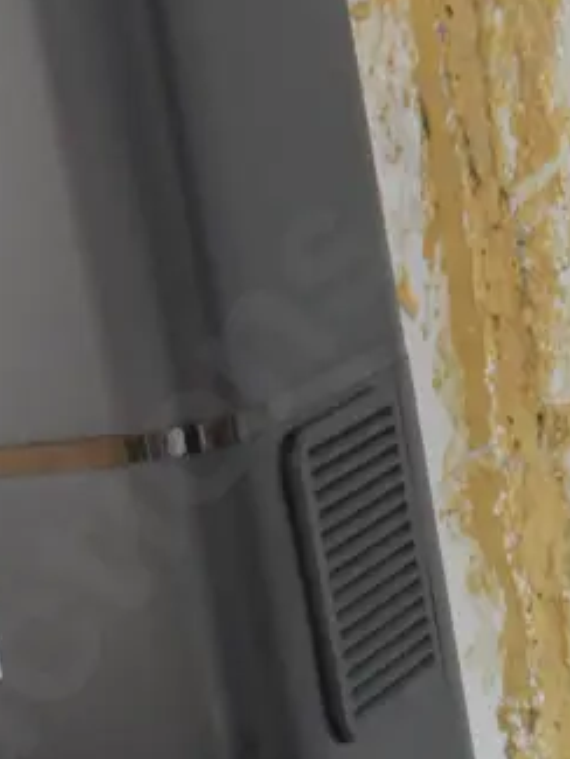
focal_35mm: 126
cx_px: -16
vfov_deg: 15.4
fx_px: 2765
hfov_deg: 11.6
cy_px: 724
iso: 1600
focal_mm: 20
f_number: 4.4
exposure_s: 1/60
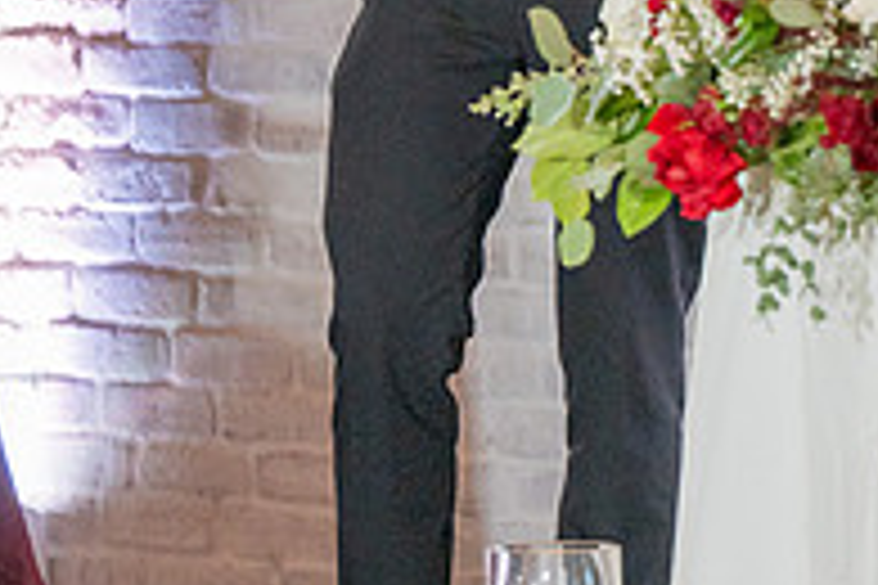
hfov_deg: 4.1
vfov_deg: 2.7
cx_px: 1112
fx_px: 12340
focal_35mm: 506
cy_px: -155
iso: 1600
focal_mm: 170
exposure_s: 1/320
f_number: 2.8
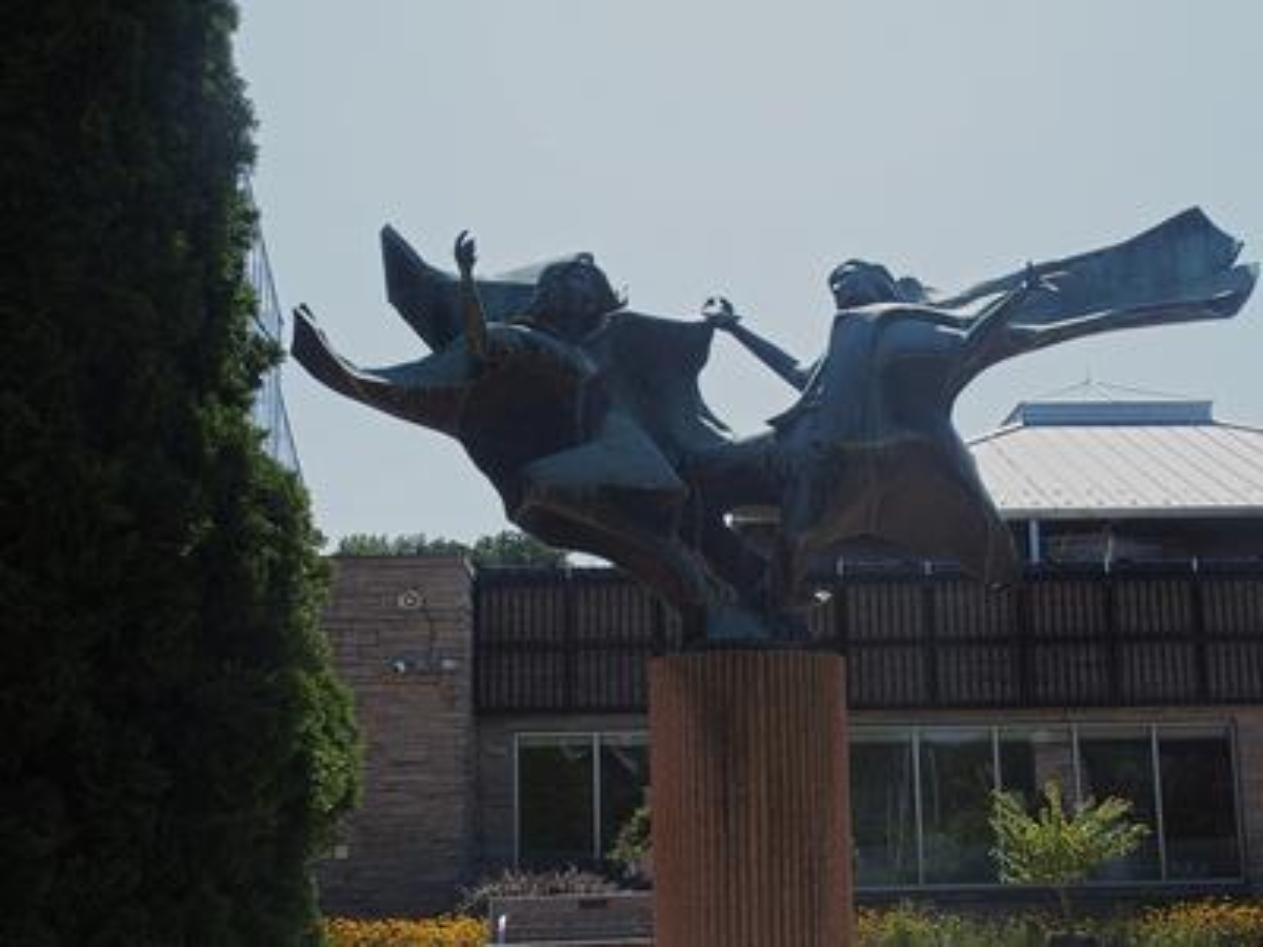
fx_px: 1532
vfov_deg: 34.3
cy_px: 474
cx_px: 632
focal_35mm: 42
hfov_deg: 44.8
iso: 100
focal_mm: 9
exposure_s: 1/800
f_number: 4.5
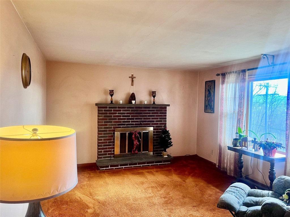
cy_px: 108
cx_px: 145
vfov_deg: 53.1
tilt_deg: -3.4
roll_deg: -0.6
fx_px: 218
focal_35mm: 26
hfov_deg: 67.3
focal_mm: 5.7
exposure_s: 1/60
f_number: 1.5
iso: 100
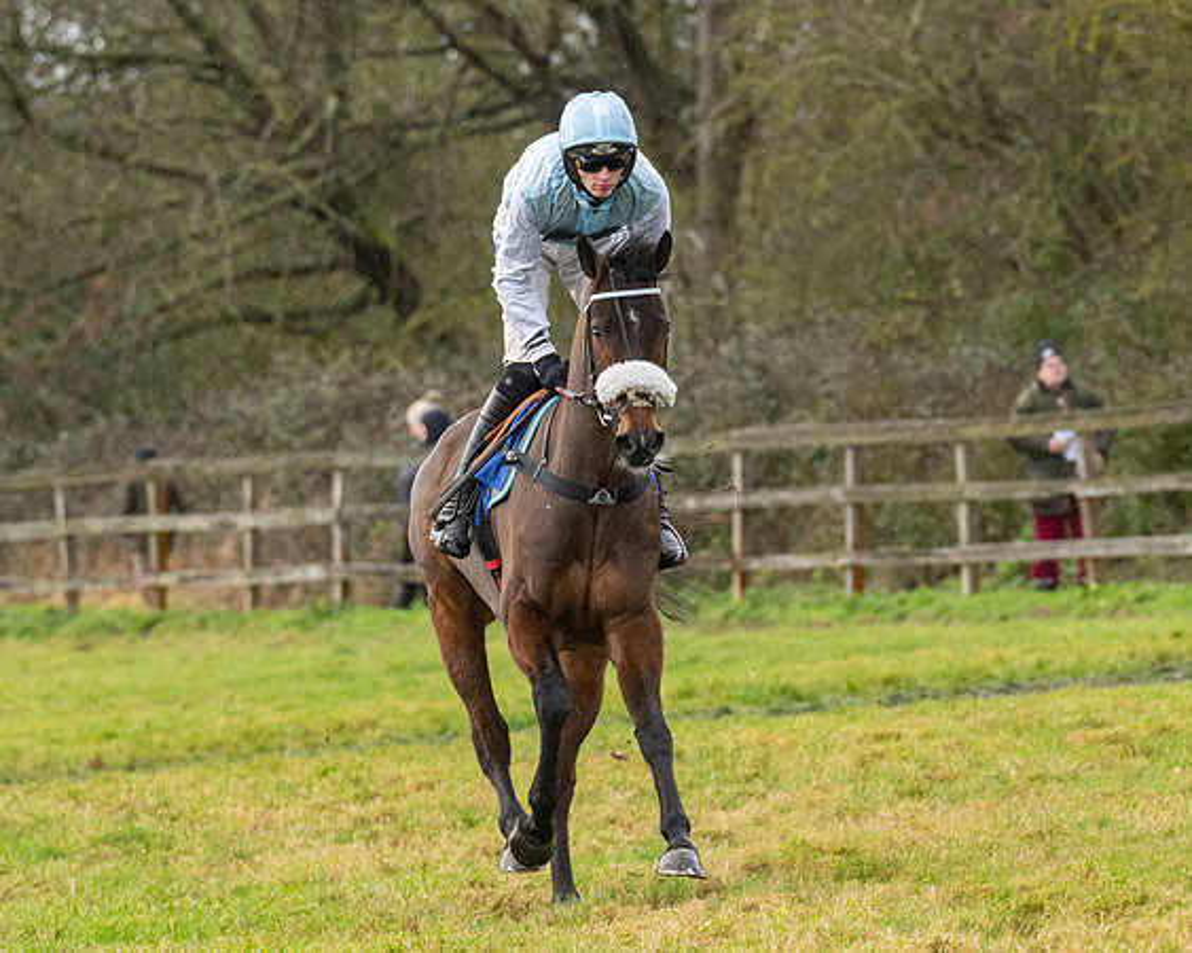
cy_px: 514
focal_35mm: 410
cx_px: 621
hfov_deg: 4.7
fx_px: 14472
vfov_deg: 3.8
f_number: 5
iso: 800
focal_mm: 200
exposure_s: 1/500
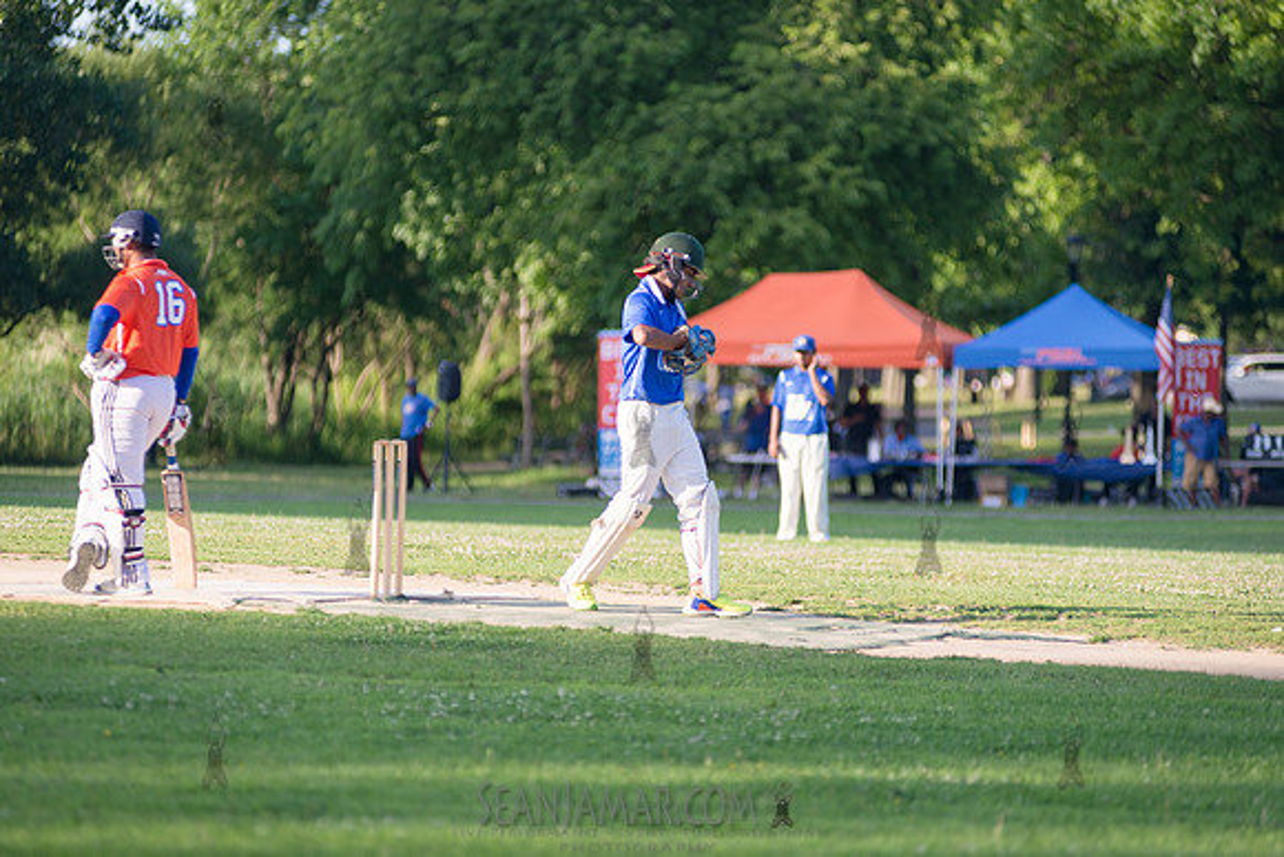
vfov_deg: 6.9
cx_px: 642
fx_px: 7135
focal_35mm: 200
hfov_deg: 10.3
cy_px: 428
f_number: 2.8
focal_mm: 200
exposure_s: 1/2000
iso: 400
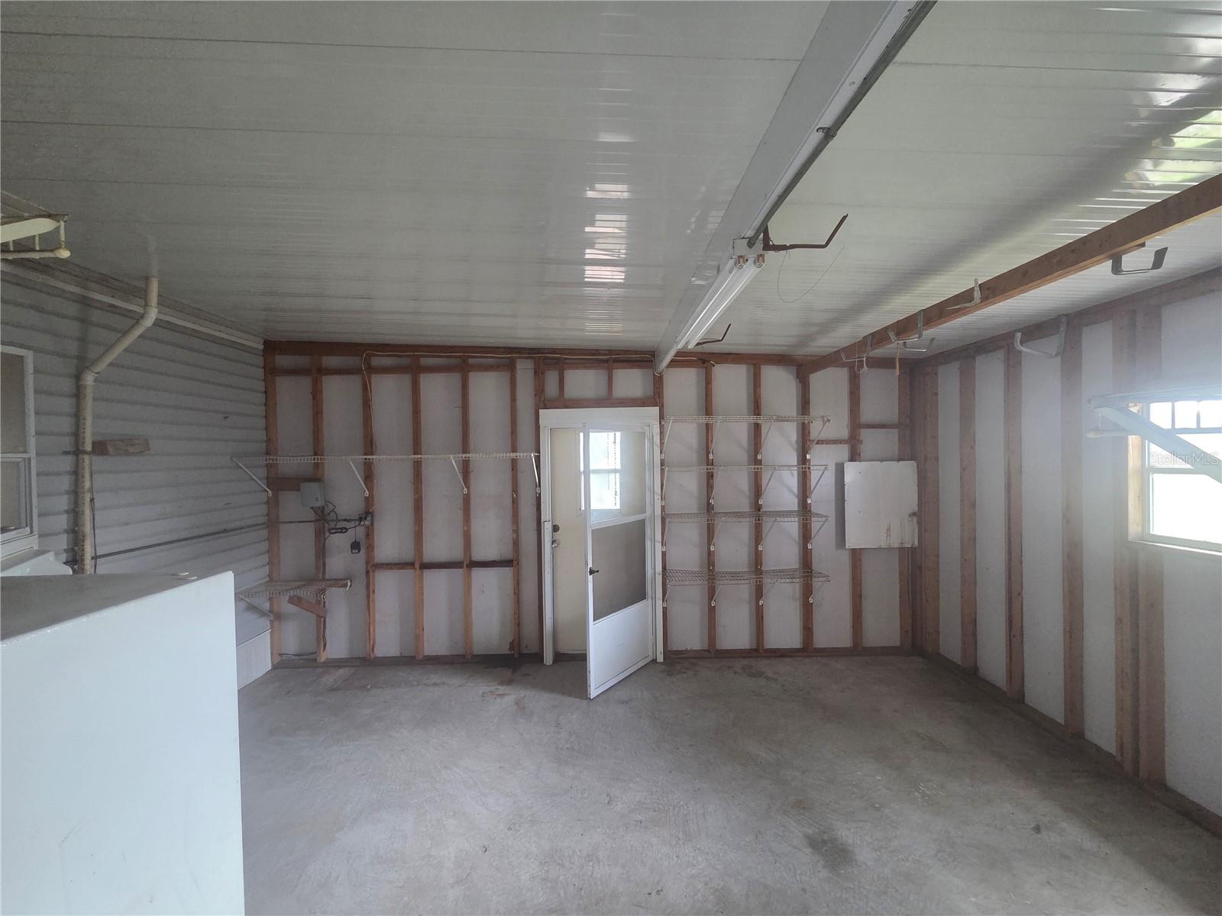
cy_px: 458
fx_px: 459
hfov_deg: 106.2
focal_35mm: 13
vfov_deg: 89.9
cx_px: 611
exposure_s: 1/60
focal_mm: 2.2
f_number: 2.2
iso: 400
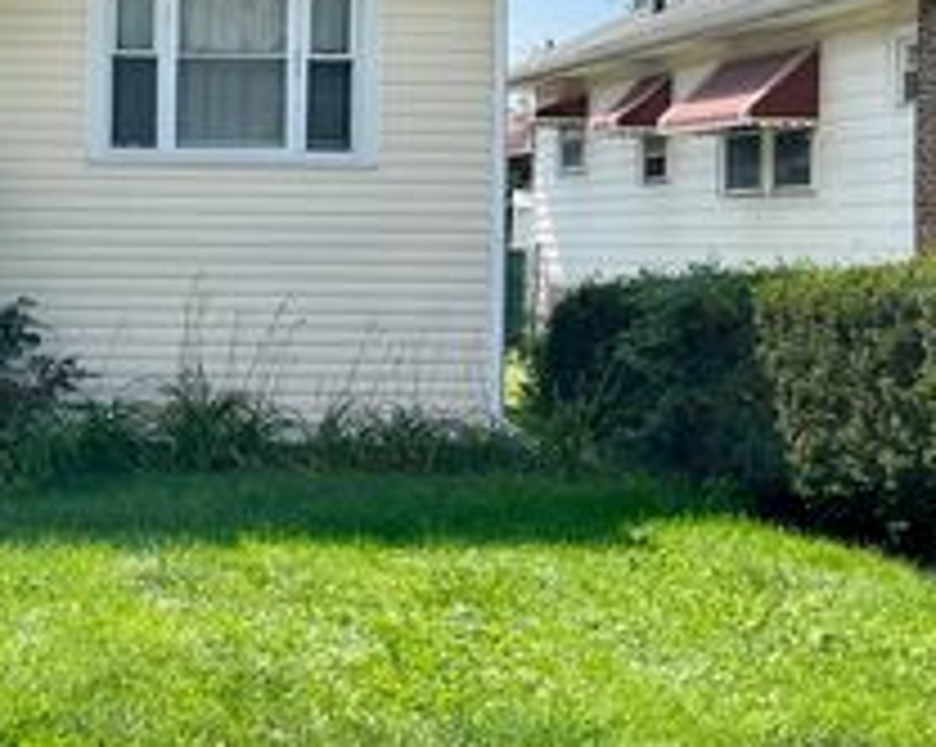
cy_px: 236
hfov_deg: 28.9
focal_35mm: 61
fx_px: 1688
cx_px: -9
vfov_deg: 24.8
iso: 50
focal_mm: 5.1
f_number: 1.6
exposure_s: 1/3413
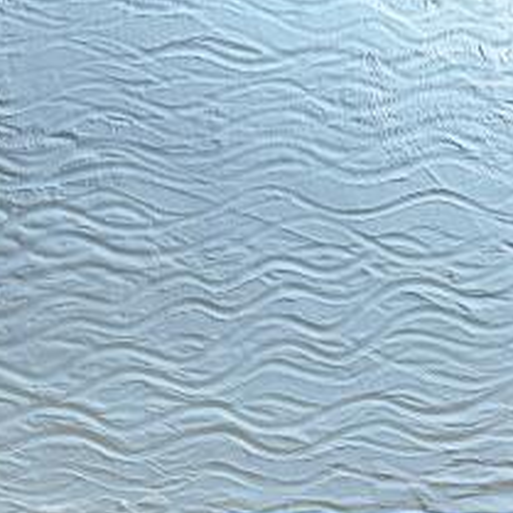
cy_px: 830
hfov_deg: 12.0
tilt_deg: -3.2
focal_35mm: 142
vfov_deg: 11.6
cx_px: 632
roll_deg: -0.1
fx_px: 2381
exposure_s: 1/50
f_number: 1.78
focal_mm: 6.76
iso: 125
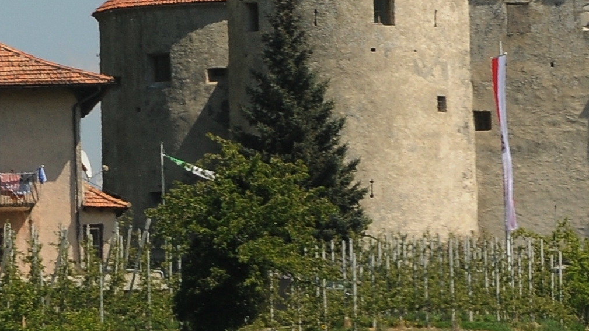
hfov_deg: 5.4
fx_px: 6264
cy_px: -52
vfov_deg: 3.0
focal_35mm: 401
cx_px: 558
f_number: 9
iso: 200
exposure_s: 1/320
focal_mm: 72
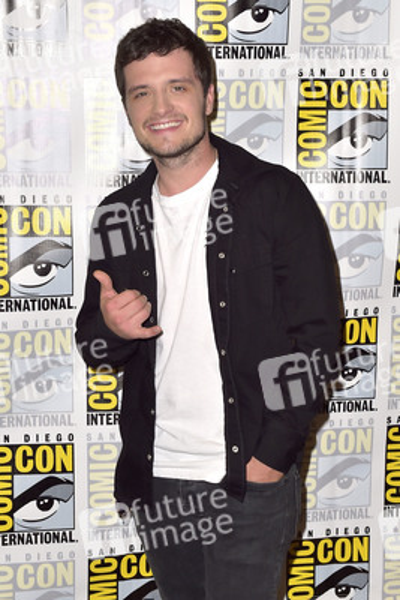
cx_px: 200
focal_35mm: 50
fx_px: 833
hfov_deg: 27.0
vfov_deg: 39.6
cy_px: 300
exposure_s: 1/320
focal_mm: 50
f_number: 6.3
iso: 500
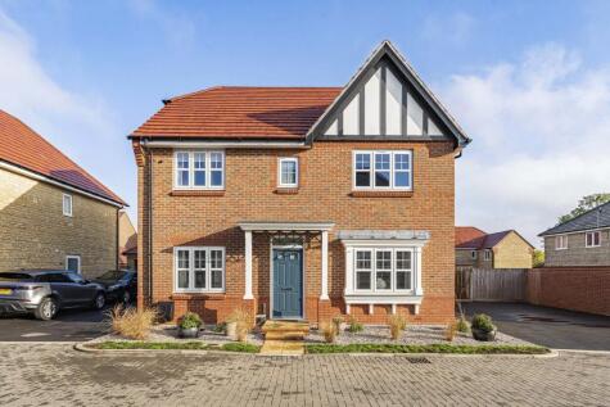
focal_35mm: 17
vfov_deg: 70.5
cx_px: 305
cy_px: 204
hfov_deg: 93.3
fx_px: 288
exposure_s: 1/800
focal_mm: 17
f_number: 9
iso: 640
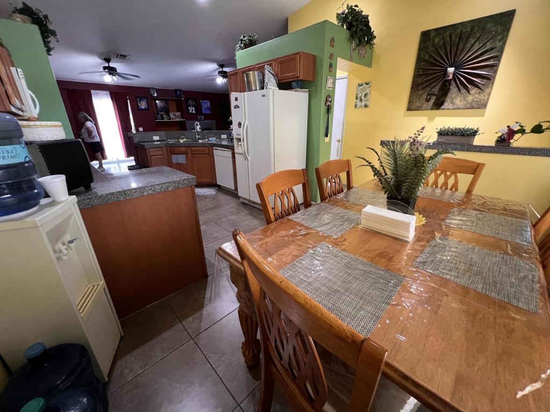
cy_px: 206
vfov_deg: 89.9
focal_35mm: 13
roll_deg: +0.6
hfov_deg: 106.2
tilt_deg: -21.3
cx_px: 275
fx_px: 207
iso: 250
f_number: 1.8
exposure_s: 1/20
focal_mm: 1.57
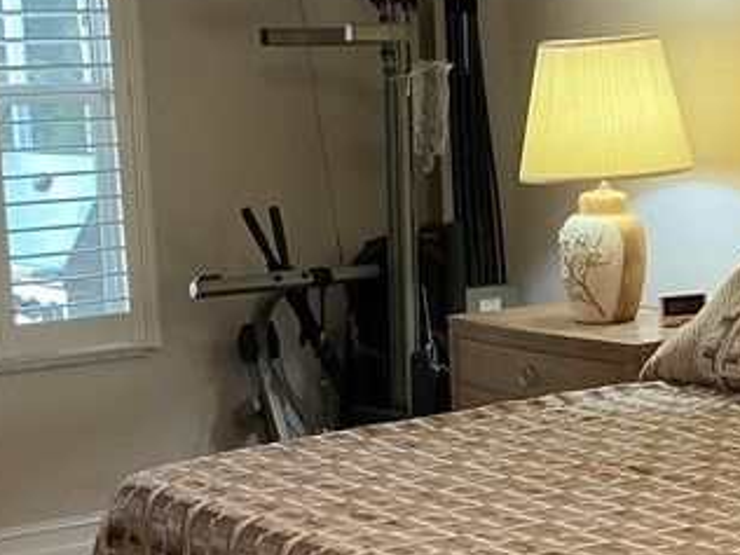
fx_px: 2009
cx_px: 546
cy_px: 414
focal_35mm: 94
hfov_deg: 20.7
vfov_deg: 15.7
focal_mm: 3
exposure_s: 1/60
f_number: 1.8
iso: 125
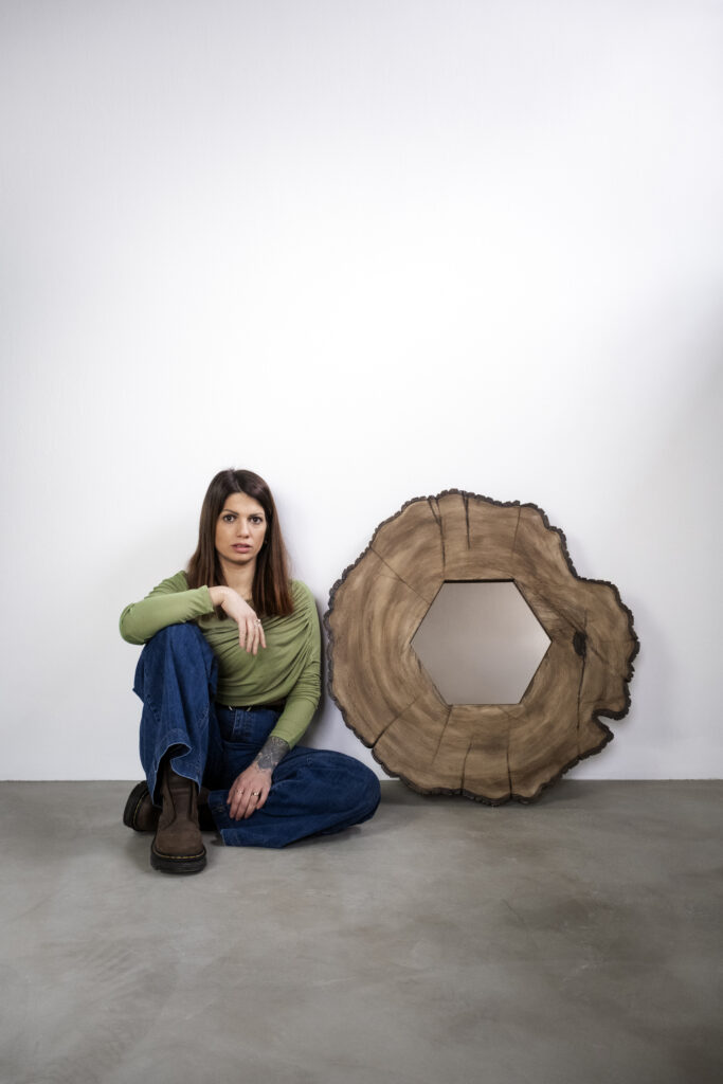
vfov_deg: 57.2
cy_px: 542
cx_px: 362
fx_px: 994
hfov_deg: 40.0
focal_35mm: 33
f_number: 5.6
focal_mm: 22.3
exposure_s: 1/60
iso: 2000
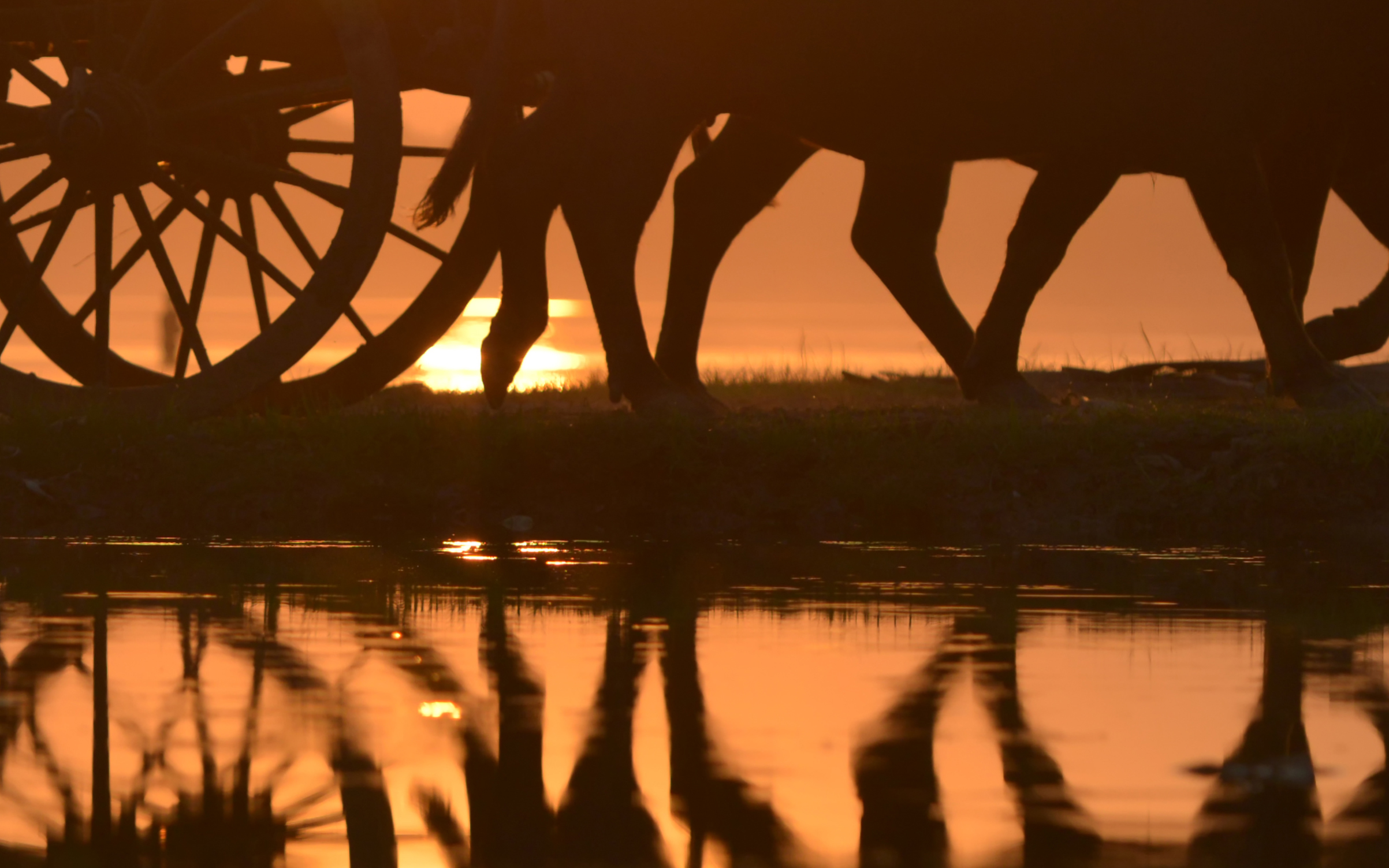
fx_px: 14006
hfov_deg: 5.7
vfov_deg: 3.5
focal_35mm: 370
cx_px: 135
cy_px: 321
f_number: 4
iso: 250
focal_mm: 122
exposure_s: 1/3200
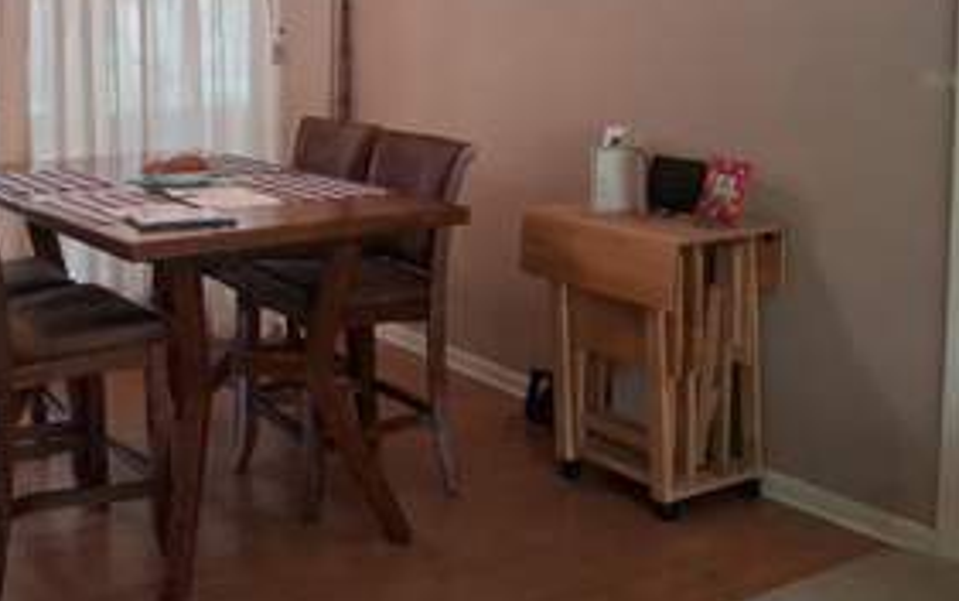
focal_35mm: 47
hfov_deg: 40.9
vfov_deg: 26.7
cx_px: 198
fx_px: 1229
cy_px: 79
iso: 320
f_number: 1.8
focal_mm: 3.98
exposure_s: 1/100
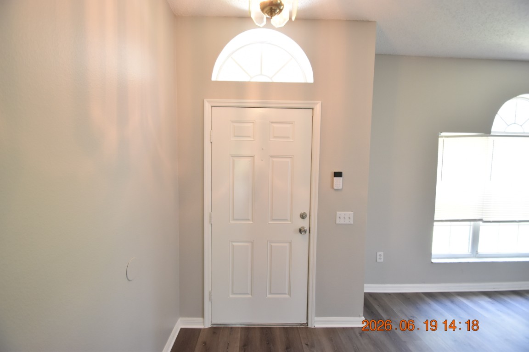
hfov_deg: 100.4
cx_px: 264
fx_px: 220
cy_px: 176
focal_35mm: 15
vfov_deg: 77.3
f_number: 3.5
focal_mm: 10
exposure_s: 1/45
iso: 800
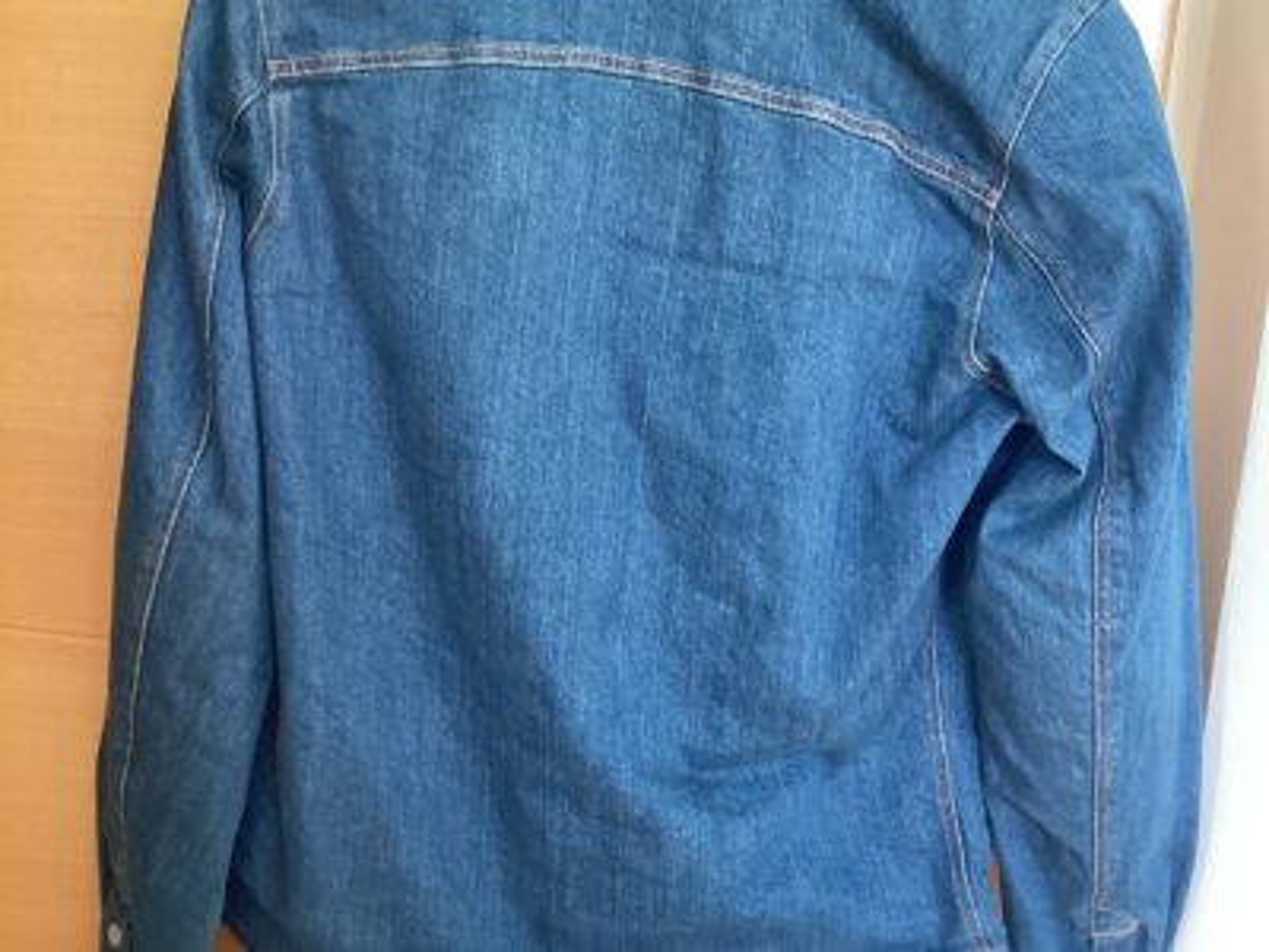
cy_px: 476
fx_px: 1136
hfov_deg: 58.4
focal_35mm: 31
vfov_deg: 45.4
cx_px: 634
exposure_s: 1/60
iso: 160
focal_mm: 3.3
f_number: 2.4
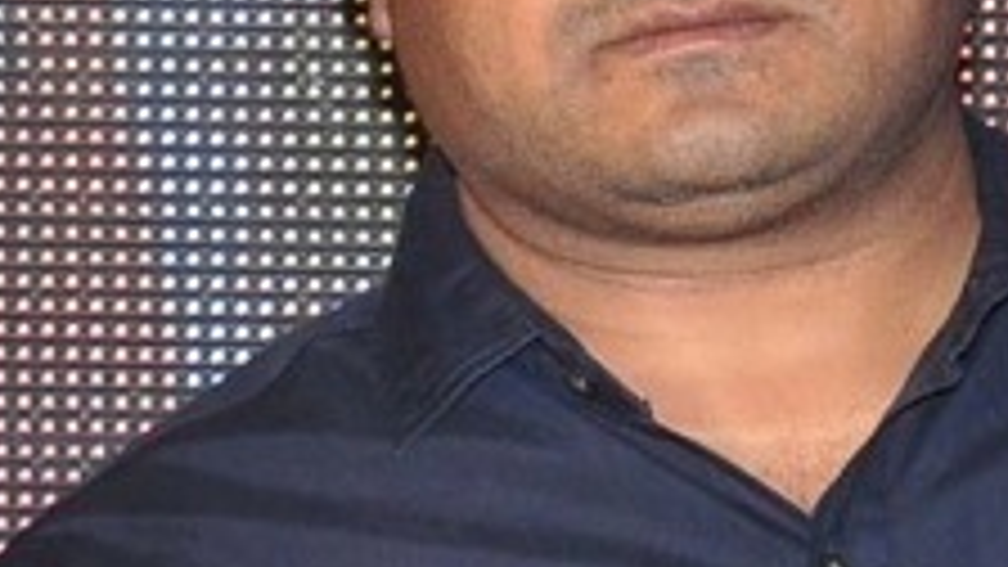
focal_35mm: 630
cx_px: 310
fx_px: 16833
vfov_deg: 1.9
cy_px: 659
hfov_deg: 3.4
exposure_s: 1/125
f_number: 8
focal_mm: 75
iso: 500
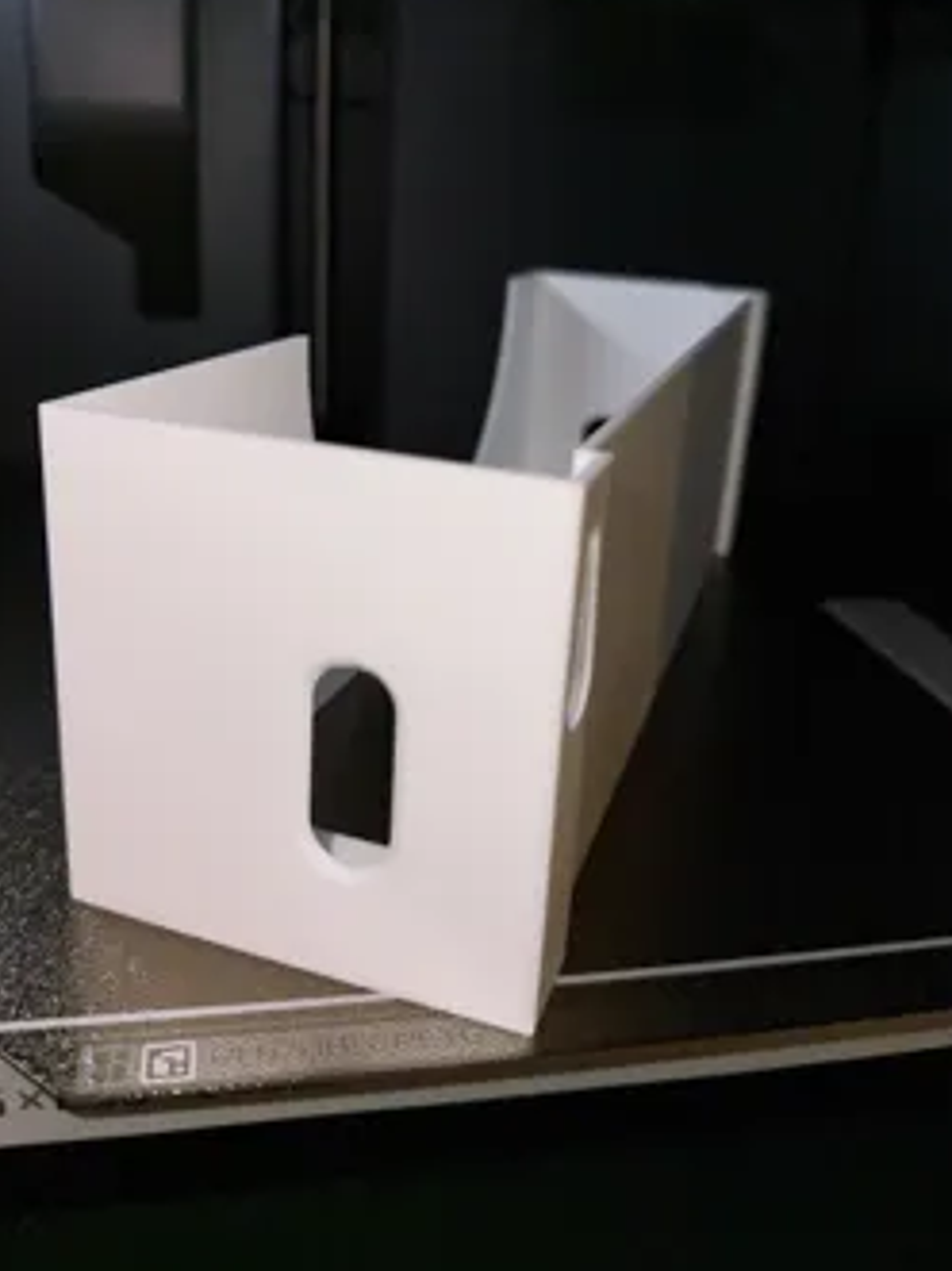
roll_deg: -3.4
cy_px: 526
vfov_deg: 61.3
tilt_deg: -18.0
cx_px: 464
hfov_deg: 48.2
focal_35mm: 29
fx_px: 1064
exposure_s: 1/95
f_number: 1.78
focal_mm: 6.76
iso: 50
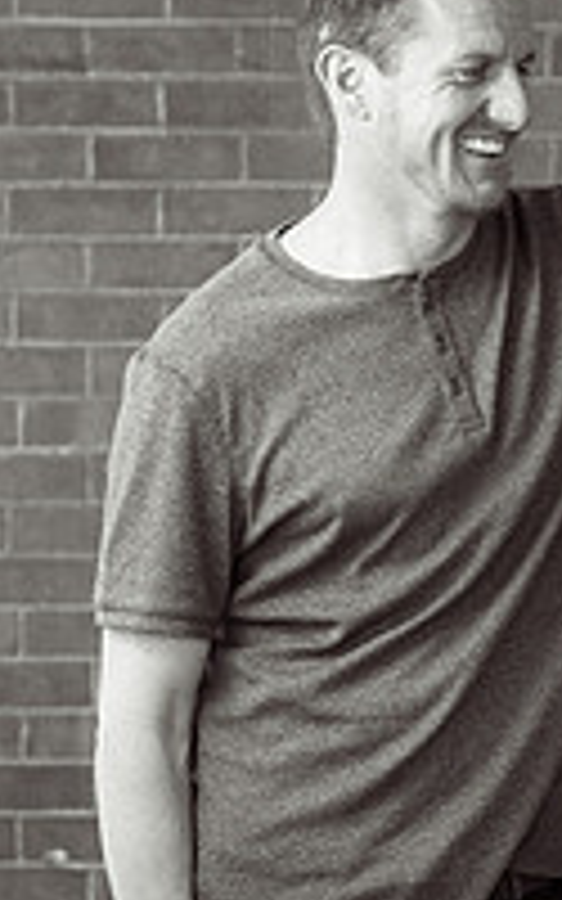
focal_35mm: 165
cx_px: 584
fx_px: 4044
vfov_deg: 12.7
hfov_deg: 7.9
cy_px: 621
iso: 160
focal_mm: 72
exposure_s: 1/100
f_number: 4
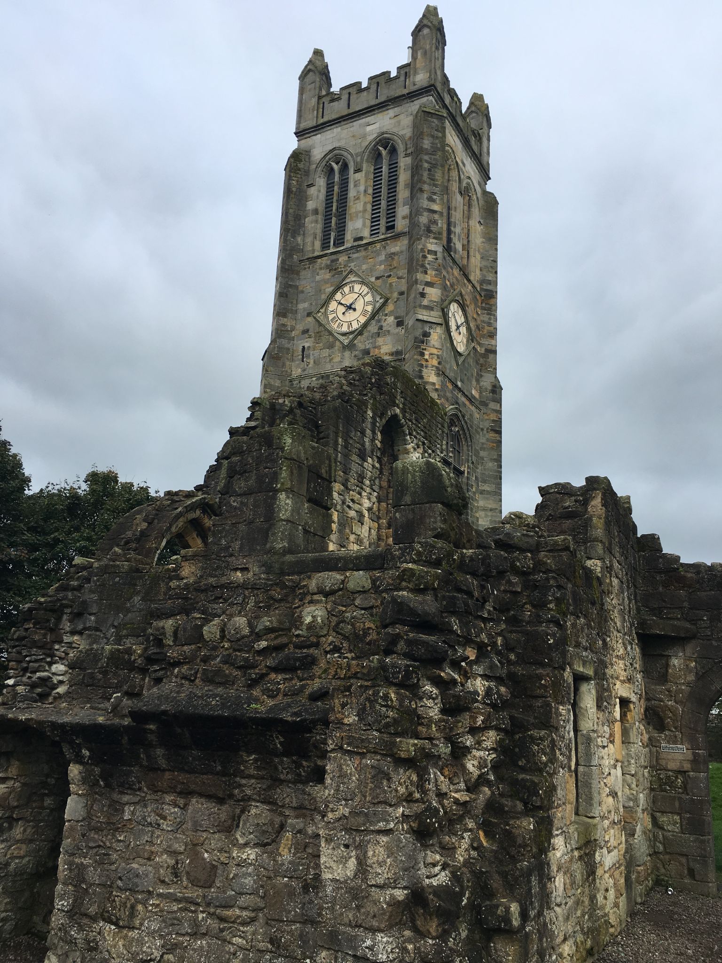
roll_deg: -2.7
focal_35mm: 29
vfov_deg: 61.7
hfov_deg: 48.2
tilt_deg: +18.1
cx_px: 361
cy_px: 482
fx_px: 806
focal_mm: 4.15
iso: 25
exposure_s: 1/557
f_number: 2.2
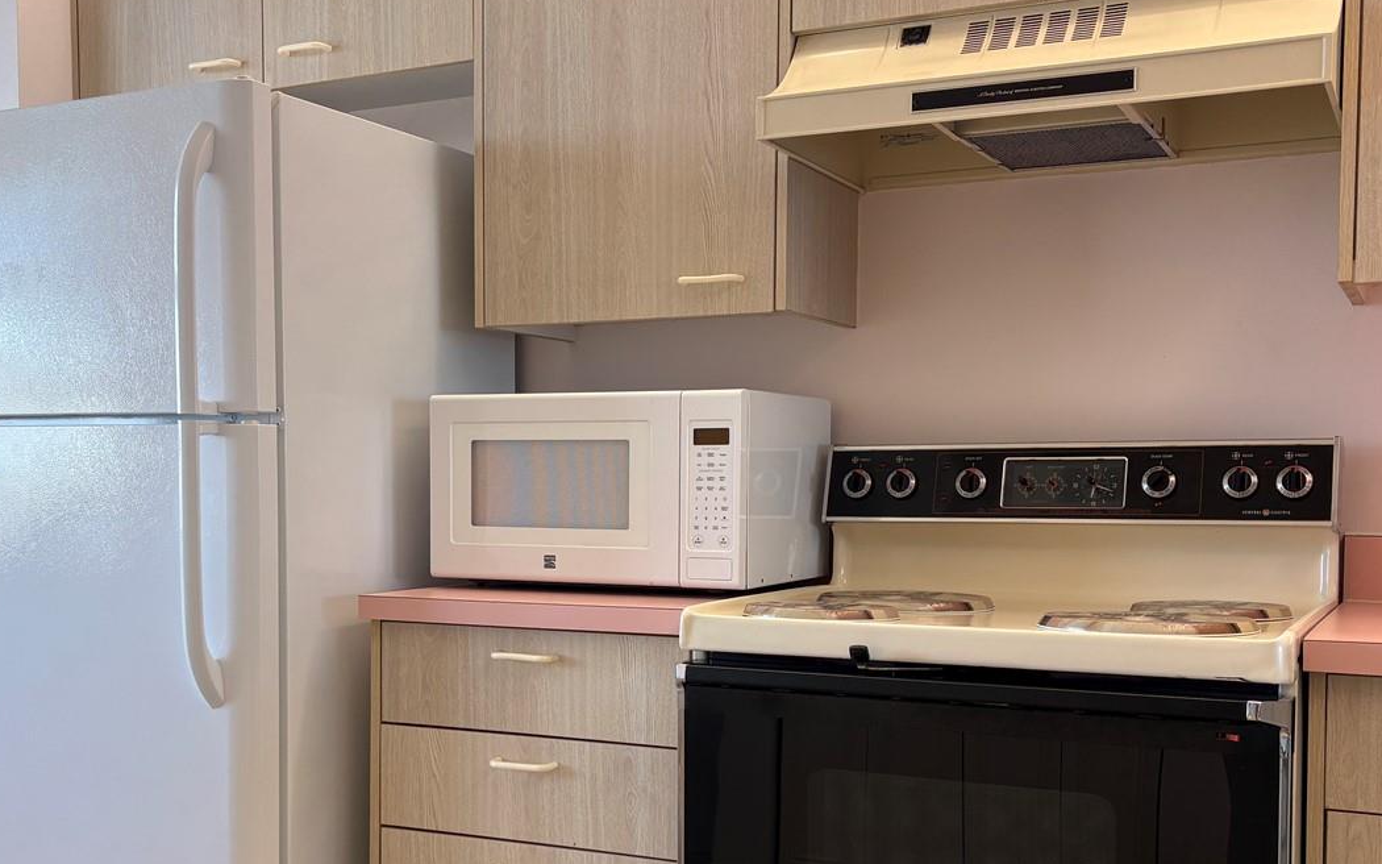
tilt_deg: -2.2
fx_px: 1582
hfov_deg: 47.1
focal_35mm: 42
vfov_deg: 30.4
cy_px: 541
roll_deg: +0.3
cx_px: 616
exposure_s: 1/120
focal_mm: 5.96
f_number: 1.6
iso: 40
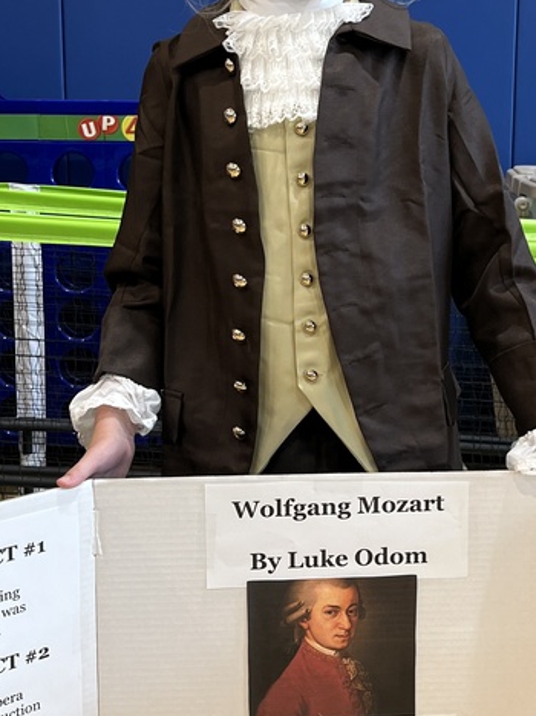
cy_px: 281
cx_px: 317
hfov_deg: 25.6
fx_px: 1177
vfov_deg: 33.7
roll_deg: +0.2
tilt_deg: -9.5
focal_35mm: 57
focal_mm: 5.1
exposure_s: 1/120
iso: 100
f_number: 1.6
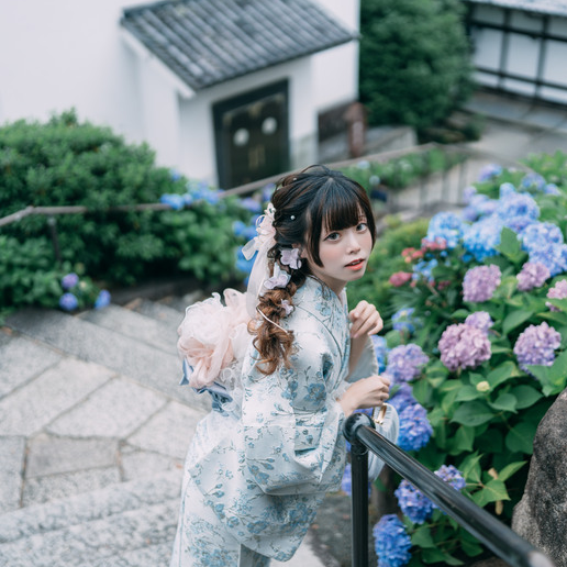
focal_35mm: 45
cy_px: 282
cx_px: 358
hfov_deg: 37.3
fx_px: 834
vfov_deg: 37.6
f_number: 1.4
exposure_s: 1/3200
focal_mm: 35
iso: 64
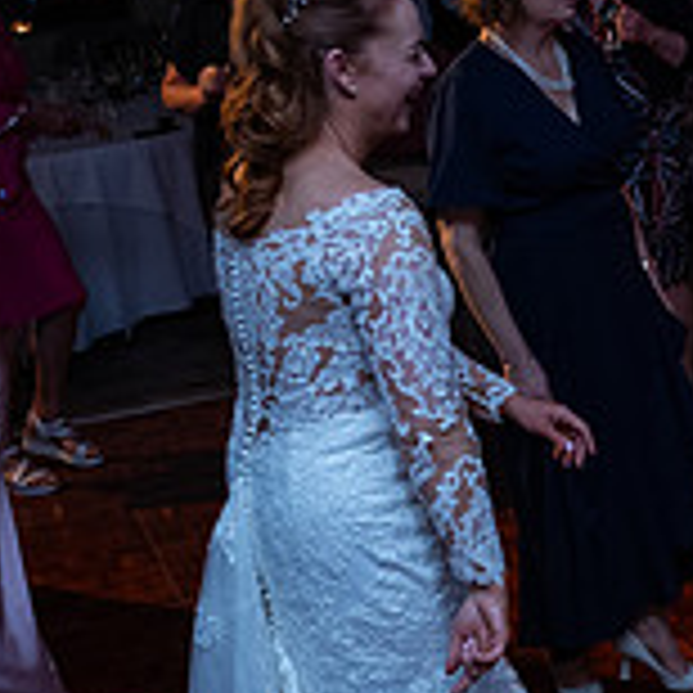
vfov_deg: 20.8
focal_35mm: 83
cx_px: 1089
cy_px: 443
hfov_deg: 18.2
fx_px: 1880
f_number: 3.5
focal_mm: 26
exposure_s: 1/160
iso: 1000
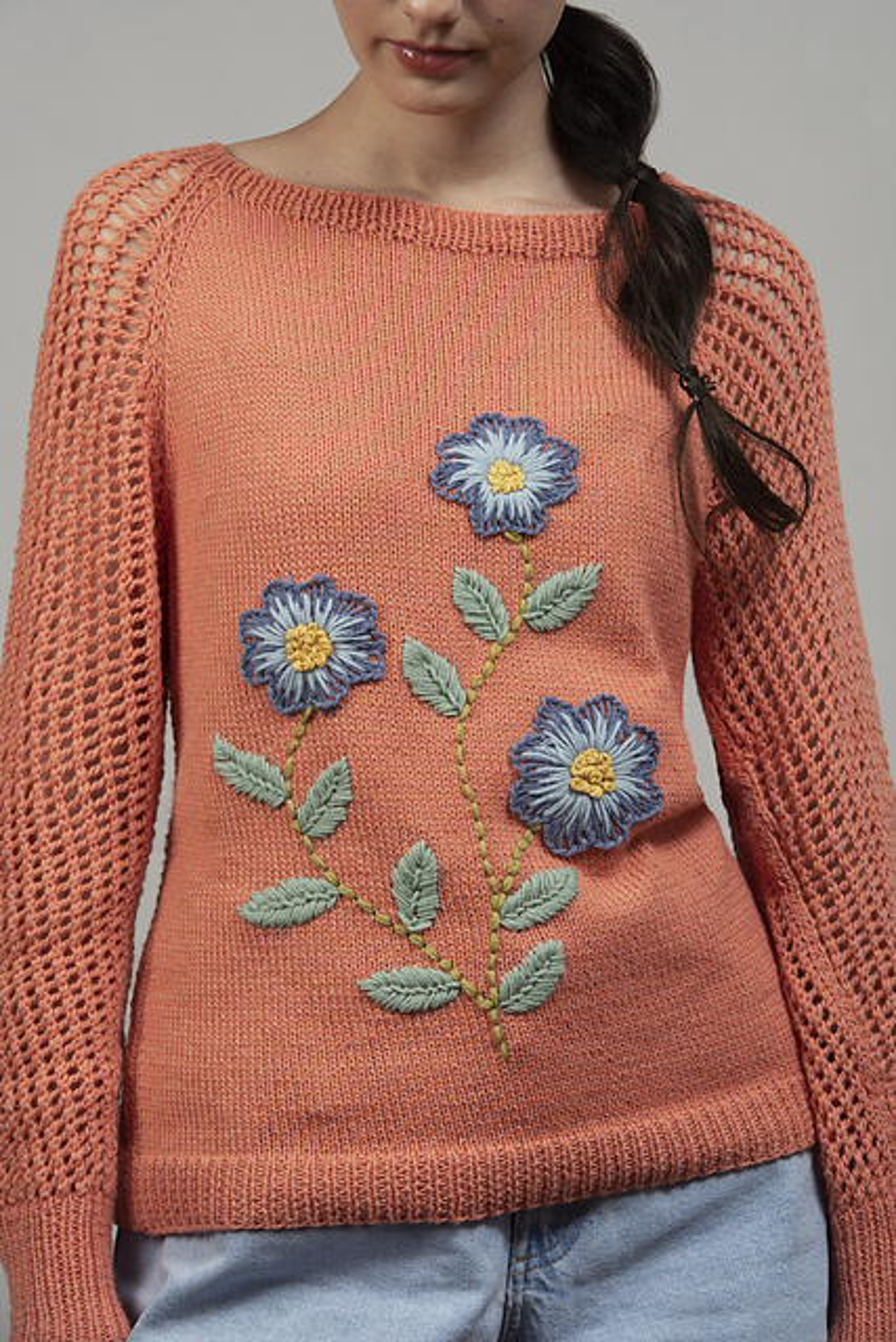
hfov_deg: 10.6
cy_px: 671
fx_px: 4850
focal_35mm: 130
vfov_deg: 15.8
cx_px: 448
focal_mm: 130
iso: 100
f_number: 9
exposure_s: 1/160
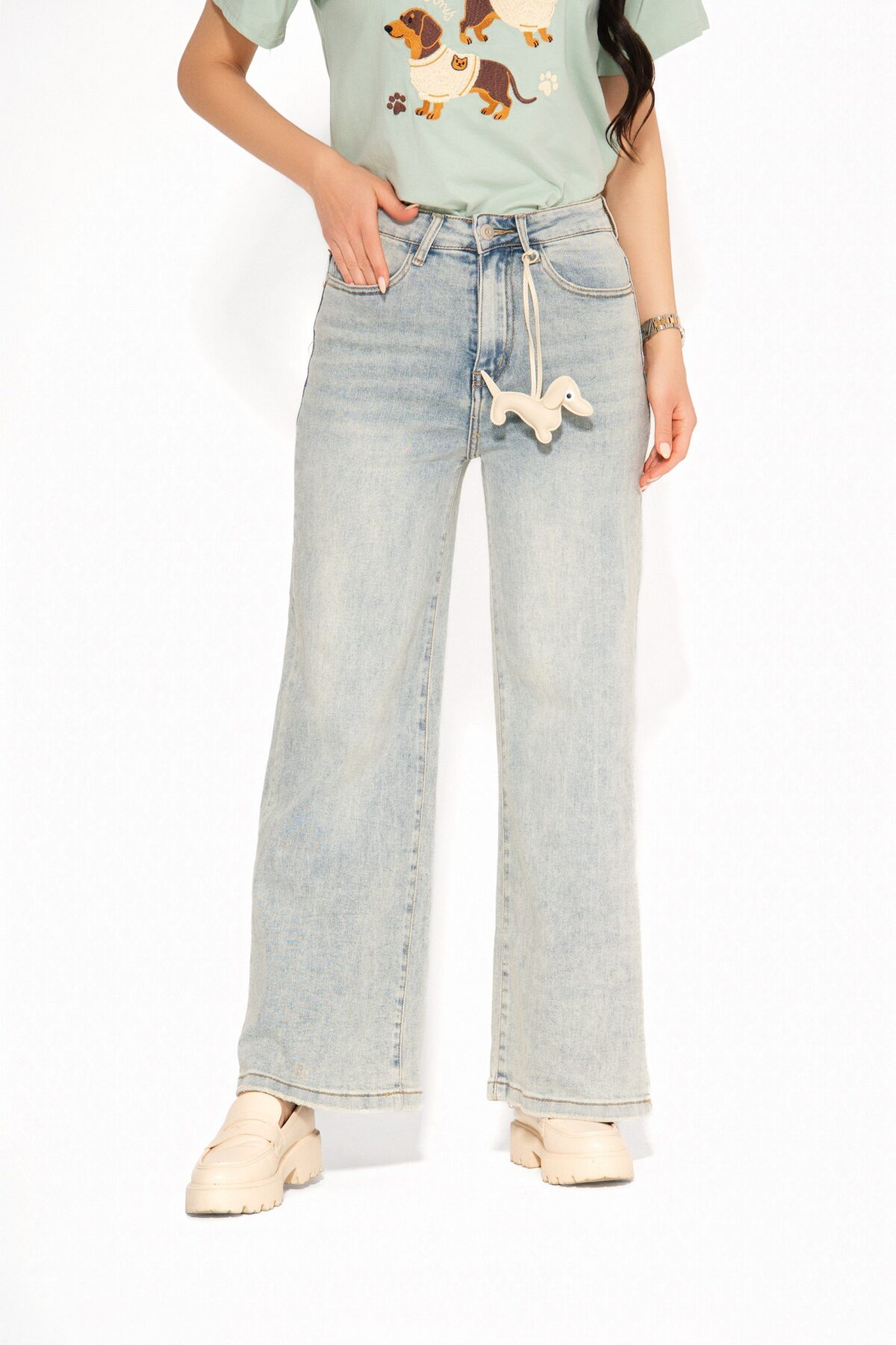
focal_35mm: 123
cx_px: 448
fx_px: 4592
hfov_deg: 11.1
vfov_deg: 16.7
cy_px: 672
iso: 100
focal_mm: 123
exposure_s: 1/160
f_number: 9
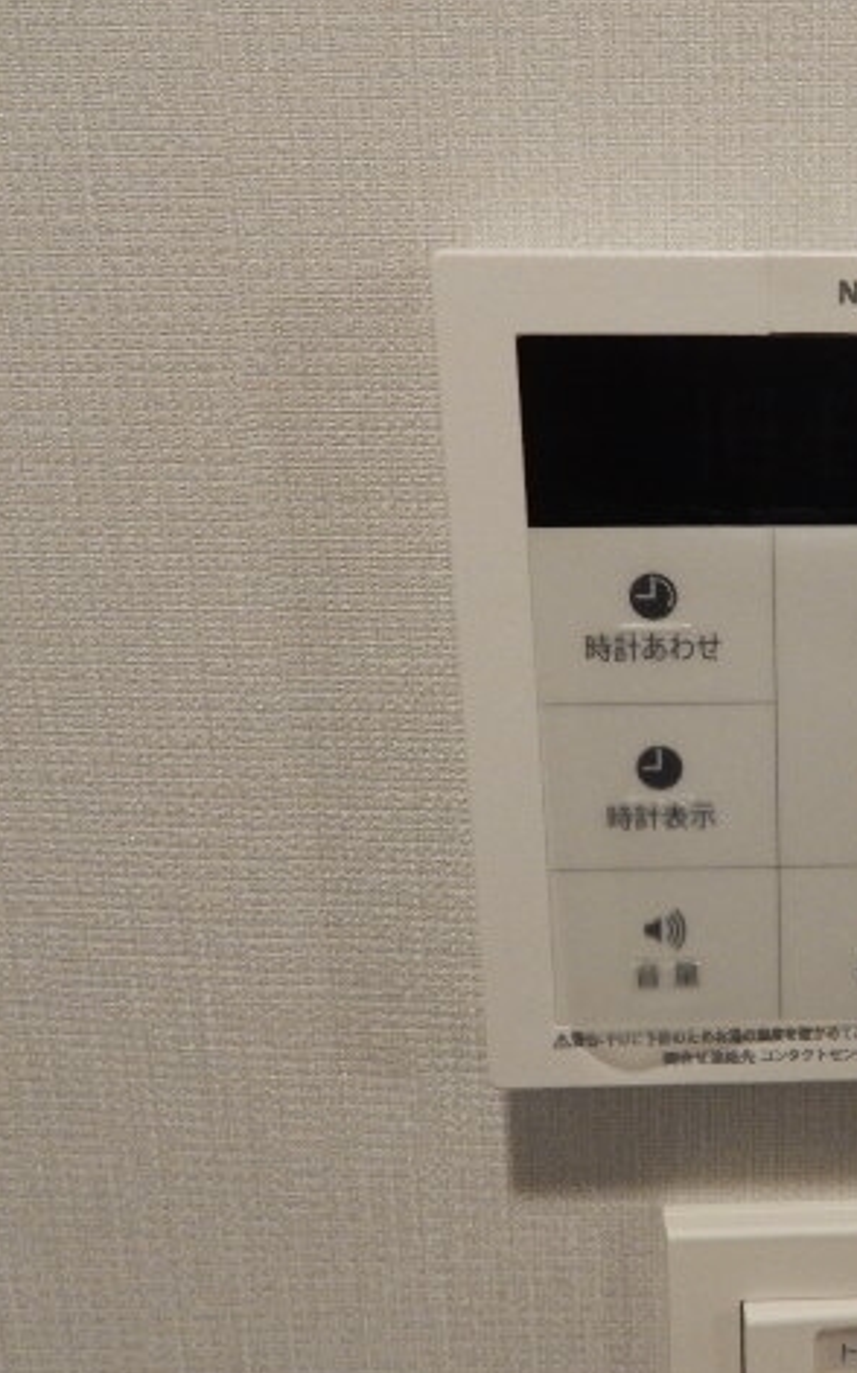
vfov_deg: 54.0
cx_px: 895
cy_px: 691
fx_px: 1347
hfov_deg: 32.0
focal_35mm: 36
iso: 400
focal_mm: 4.5
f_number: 3.7
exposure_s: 1/30
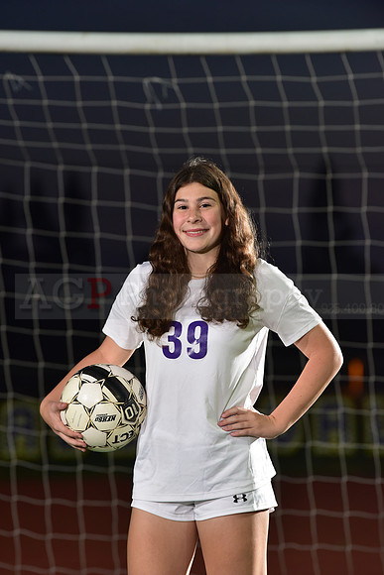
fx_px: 3198
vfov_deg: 10.3
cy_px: 288
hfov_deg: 6.9
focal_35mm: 200
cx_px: 192
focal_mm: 200
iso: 1250
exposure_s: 1/160
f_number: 5
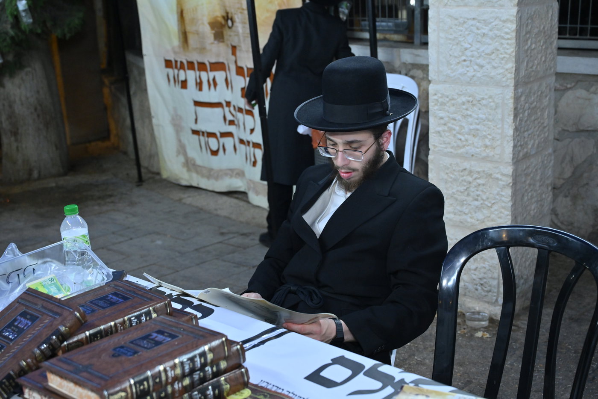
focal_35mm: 49
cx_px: 299
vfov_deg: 27.5
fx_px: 814
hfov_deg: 40.3
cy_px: 200
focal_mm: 49
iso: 2000
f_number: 5
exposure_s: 1/200
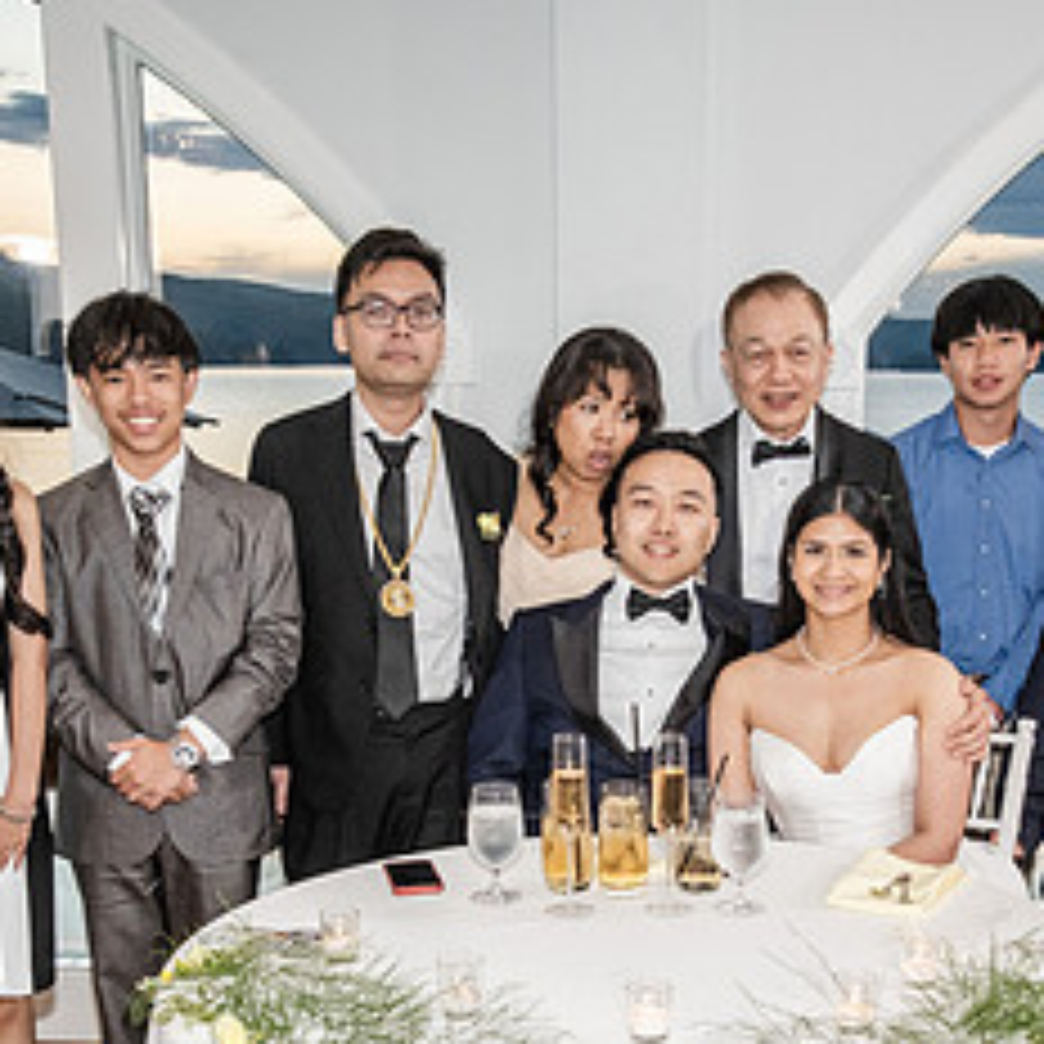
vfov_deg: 32.7
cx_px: 657
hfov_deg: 33.2
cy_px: 794
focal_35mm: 51
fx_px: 1740
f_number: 3.6
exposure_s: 1/160
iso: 800
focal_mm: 16
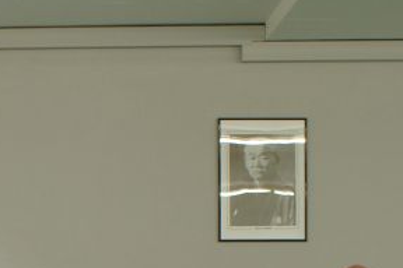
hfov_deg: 15.5
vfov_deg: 10.3
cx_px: -55
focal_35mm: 128
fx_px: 1433
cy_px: 415
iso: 250
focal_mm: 24
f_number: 5.6
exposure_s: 1/30
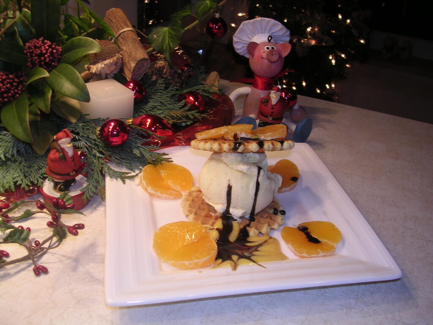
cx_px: 216
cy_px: 162
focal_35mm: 38
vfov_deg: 37.7
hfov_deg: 49.0
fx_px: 475
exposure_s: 1/30
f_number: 2.8
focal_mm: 5.8
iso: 100
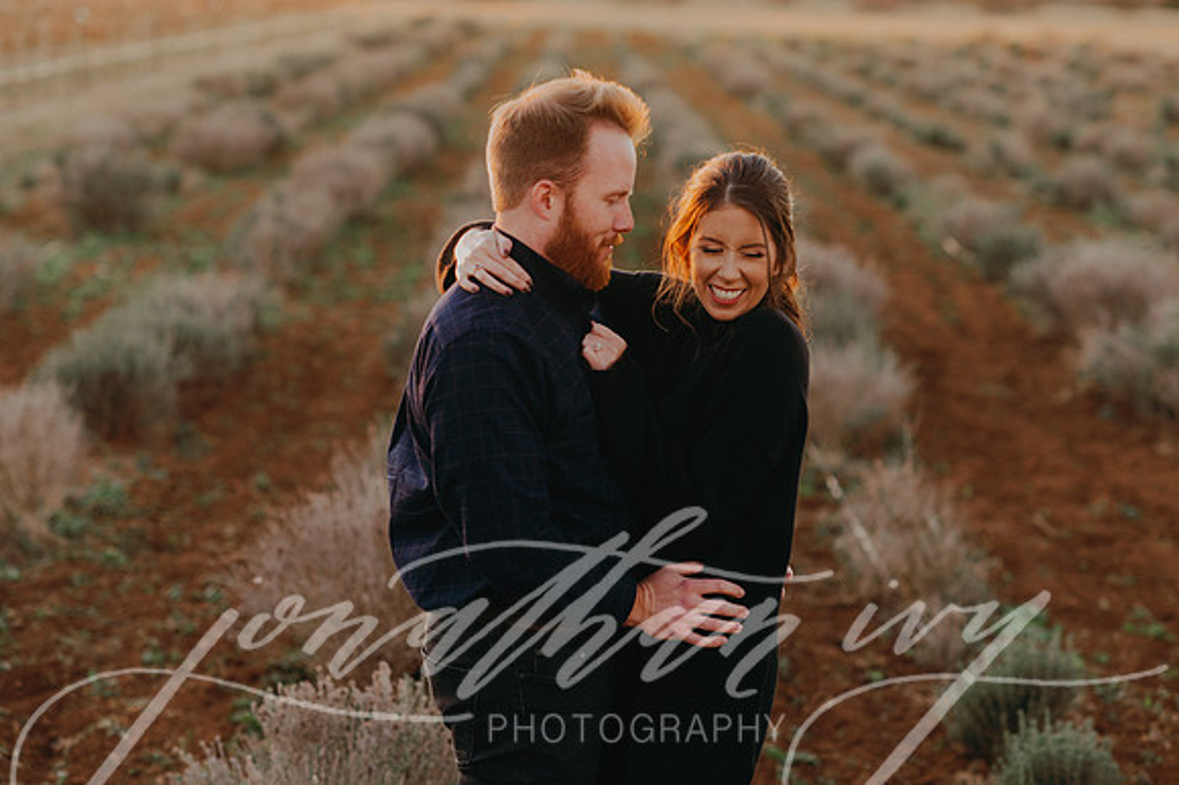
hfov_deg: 23.9
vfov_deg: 16.1
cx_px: 590
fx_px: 2782
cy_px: 392
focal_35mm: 85
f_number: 2.8
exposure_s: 1/125
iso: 200
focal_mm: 85
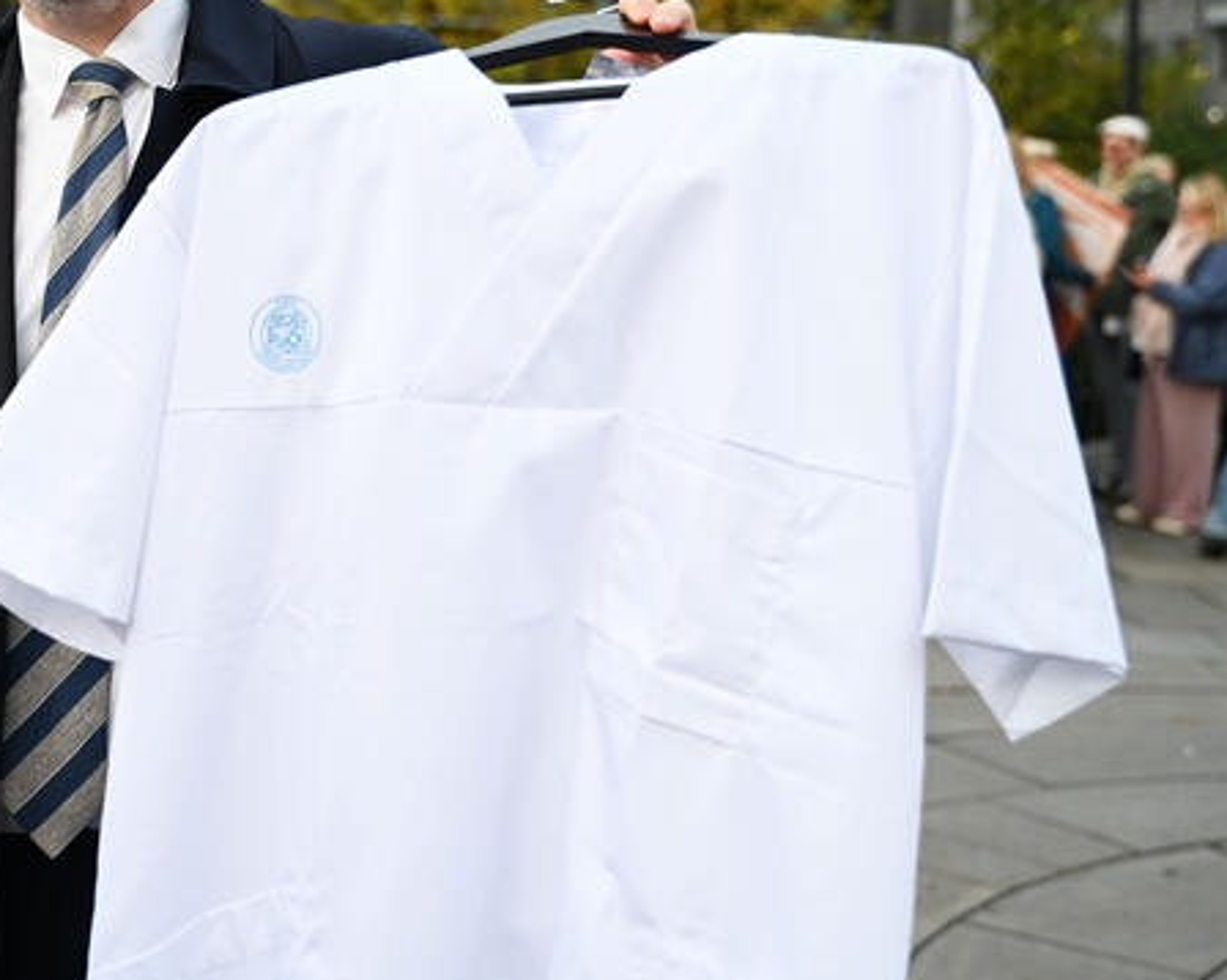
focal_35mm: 62
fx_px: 2251
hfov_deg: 30.1
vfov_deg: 24.4
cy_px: 304
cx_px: 334
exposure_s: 1/250
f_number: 2.8
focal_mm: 37
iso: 100
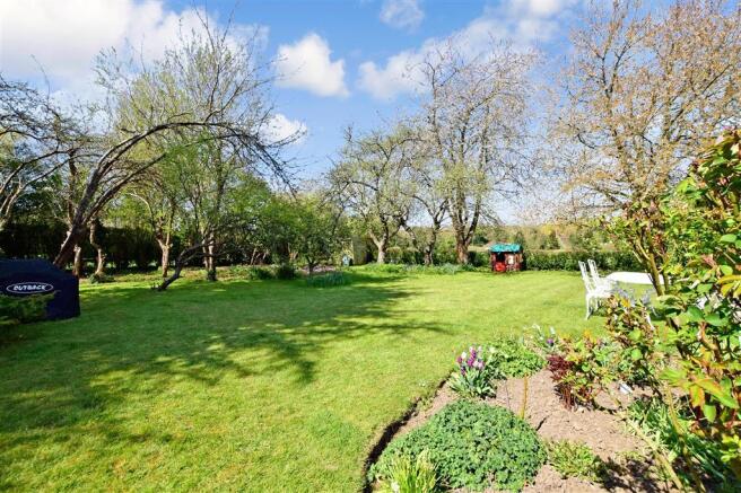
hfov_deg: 100.4
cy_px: 246
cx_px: 370
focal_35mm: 15
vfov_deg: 77.3
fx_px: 309
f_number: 8
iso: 400
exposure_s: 1/400
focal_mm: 10
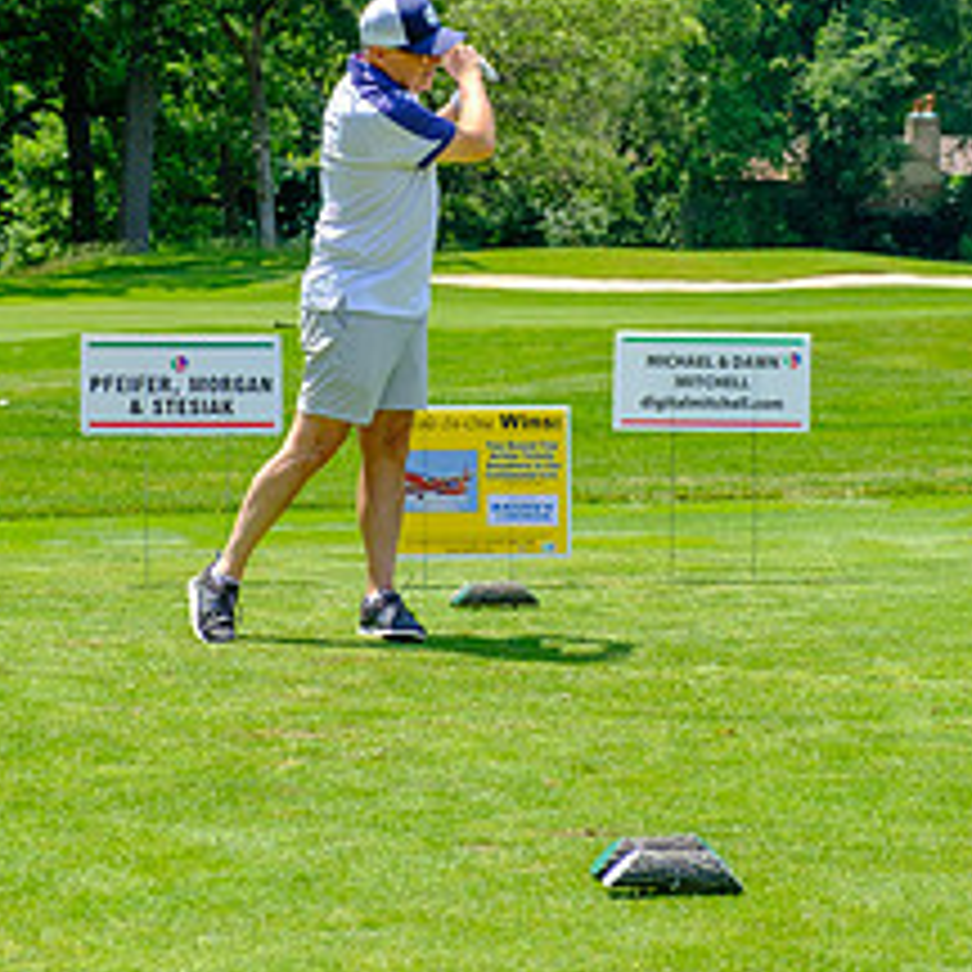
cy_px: 230
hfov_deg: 14.3
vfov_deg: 14.2
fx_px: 3876
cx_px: 454
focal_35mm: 122
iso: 200
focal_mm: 46.3
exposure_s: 1/500
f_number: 5
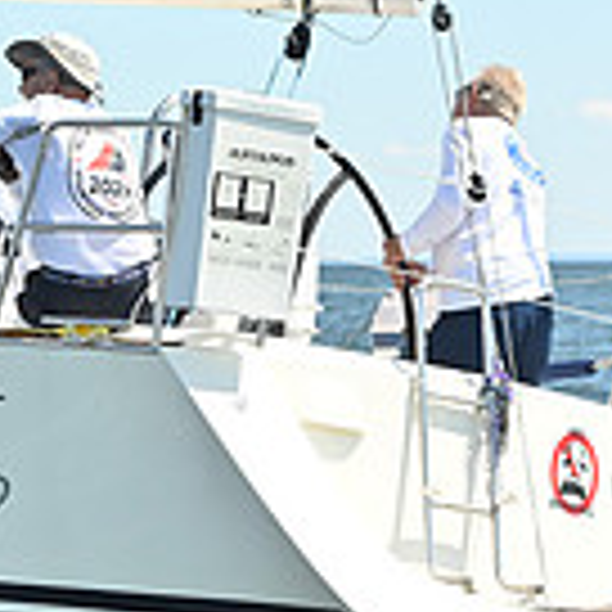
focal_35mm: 254
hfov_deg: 6.8
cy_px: 16
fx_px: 5081
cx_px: -436
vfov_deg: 6.9
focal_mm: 70
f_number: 4.5
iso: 250
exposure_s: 1/1250
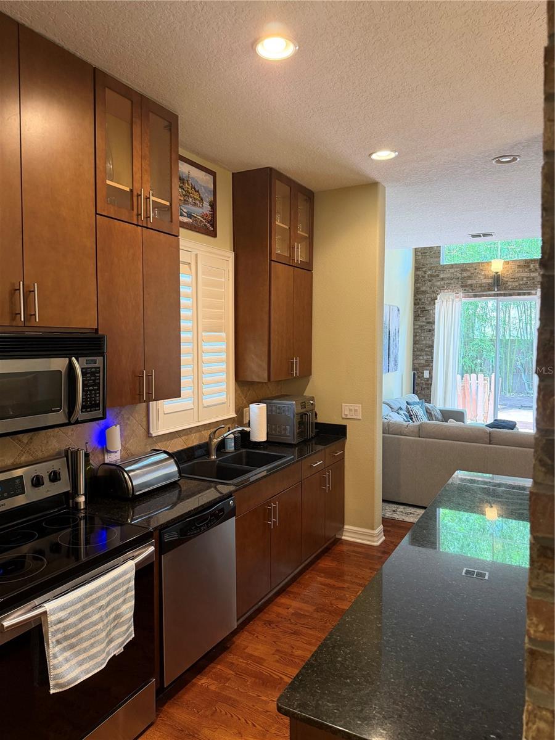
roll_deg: +0.5
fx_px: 513
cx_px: 278
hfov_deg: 56.8
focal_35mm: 24
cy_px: 370
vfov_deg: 71.6
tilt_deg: -4.5
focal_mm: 6.76
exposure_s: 1/60
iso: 320
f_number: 1.78
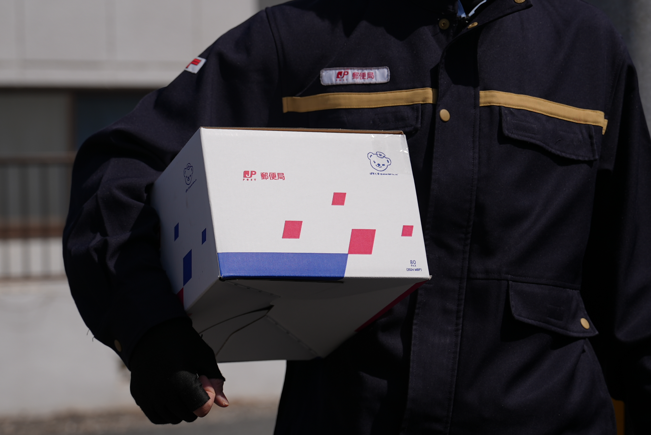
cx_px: 326
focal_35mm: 105
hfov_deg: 19.4
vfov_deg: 13.1
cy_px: 218
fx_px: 1899
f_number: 4
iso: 50
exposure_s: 1/1250
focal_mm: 70
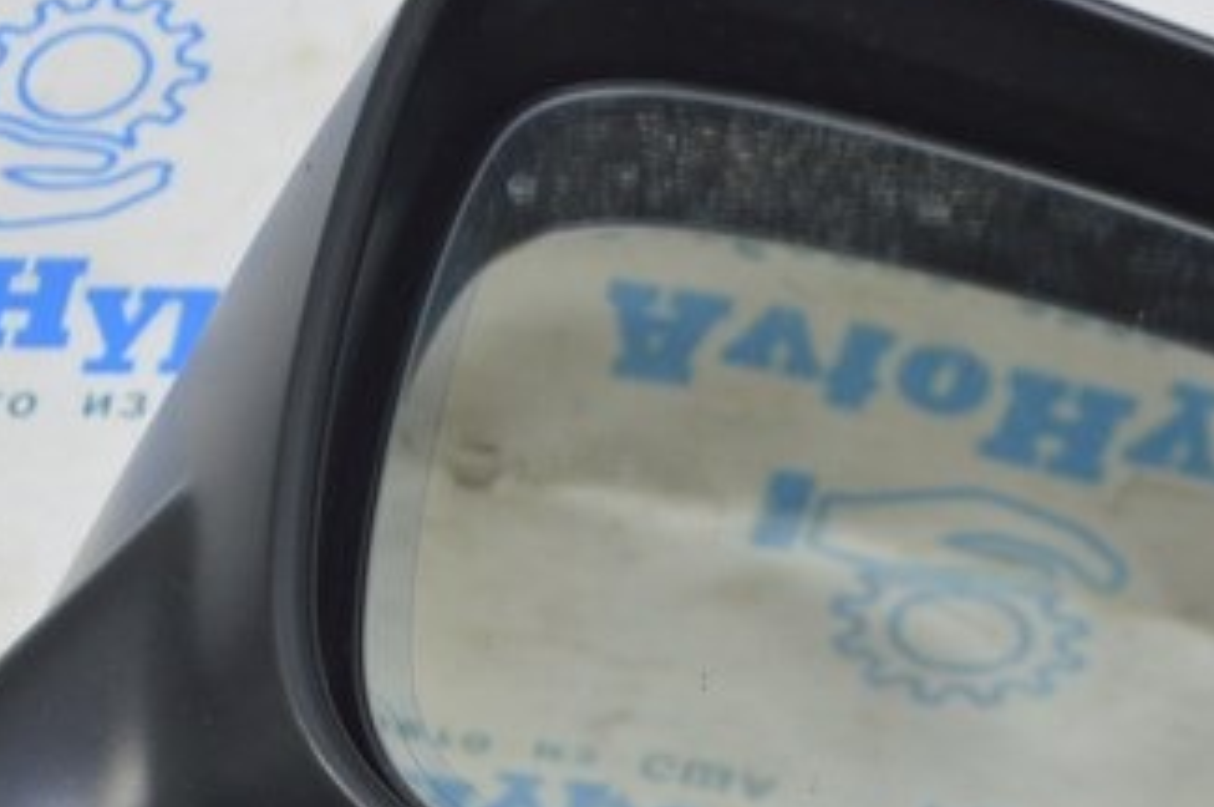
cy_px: 622
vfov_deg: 13.1
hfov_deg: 19.6
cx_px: 755
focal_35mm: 104
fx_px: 3504
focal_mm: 22
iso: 400
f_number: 5.6
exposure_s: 1/20
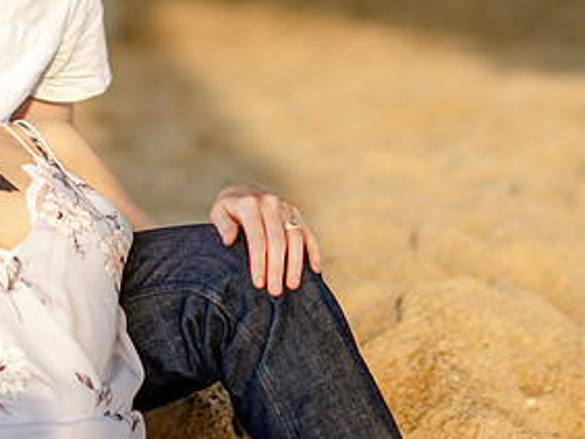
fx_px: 4262
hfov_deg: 7.8
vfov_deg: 5.9
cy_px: 61
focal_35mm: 252
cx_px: 108
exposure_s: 1/500
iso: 125
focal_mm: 85
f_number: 1.8
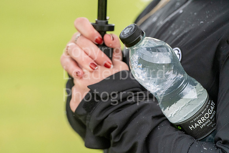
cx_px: 114
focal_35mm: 300
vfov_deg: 4.6
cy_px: 76
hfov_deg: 6.9
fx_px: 1909
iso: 1600
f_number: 5
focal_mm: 200
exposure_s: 1/1600
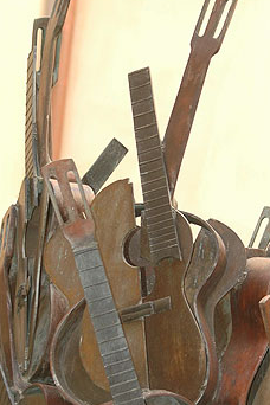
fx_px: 2025
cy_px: 292
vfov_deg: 11.4
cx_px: 173
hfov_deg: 7.6
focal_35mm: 180
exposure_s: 1/100
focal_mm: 70
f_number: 4
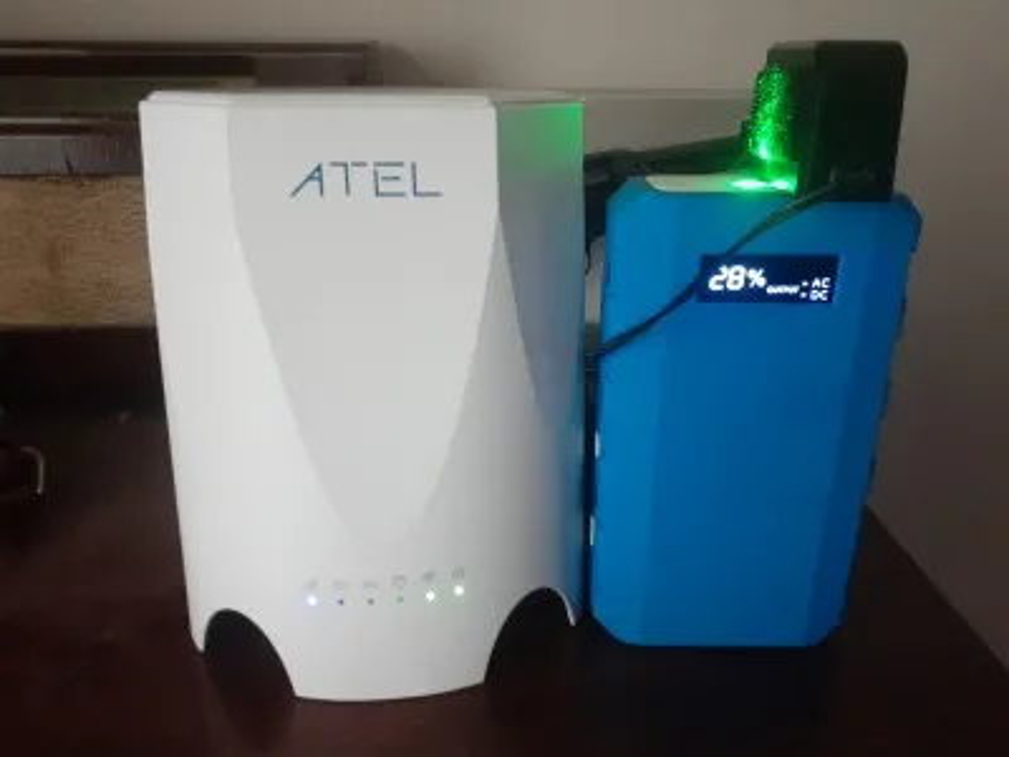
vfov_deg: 51.4
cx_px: 504
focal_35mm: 27
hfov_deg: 65.3
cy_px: 378
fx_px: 787
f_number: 1.9
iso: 1000
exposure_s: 1/20
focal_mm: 3.6
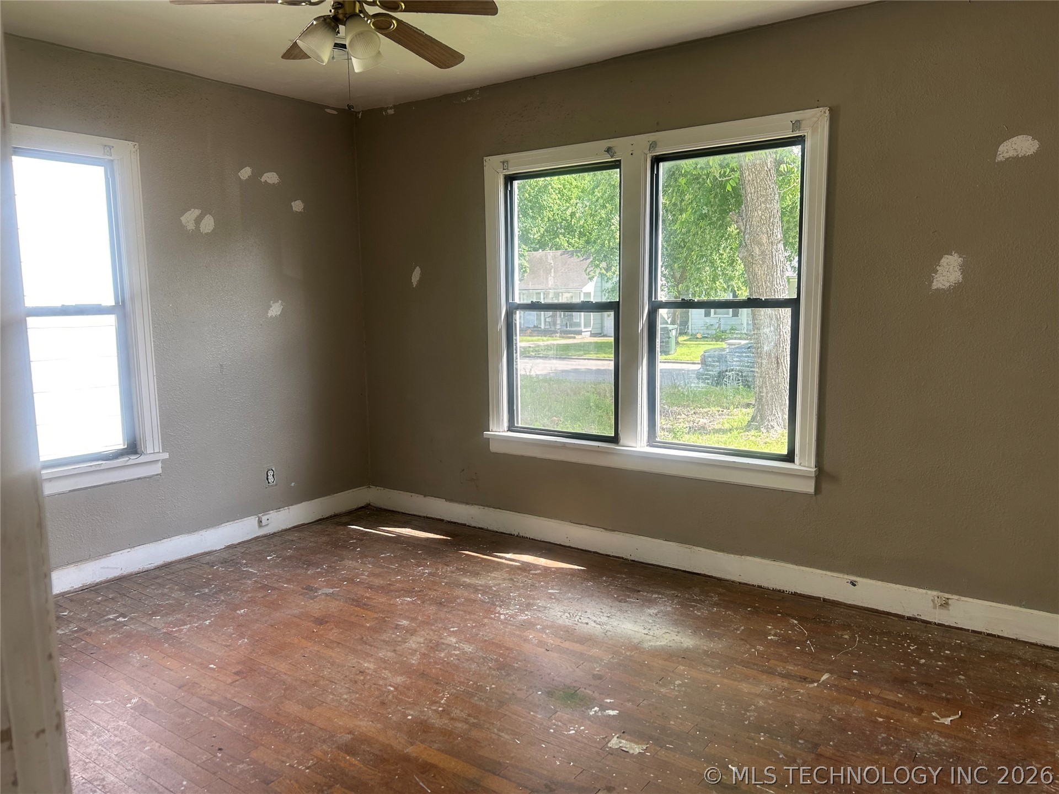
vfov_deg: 53.1
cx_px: 530
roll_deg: +0.4
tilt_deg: -7.9
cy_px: 397
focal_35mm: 26
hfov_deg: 67.3
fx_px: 795
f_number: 1.5
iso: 40
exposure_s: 1/168
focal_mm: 5.7
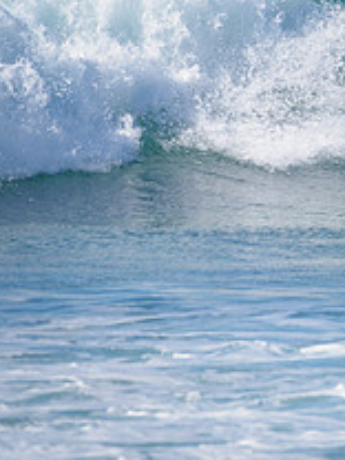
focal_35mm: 1338
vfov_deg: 1.5
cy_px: 90
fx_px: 17780
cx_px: 610
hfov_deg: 1.1
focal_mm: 500
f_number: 5.6
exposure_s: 1/2000
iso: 200
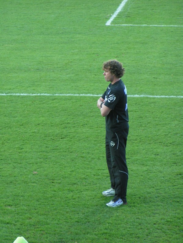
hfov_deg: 6.3
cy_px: 122
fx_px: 1664
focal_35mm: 236
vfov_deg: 8.4
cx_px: 92
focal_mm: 36.1
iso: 160
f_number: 3.5
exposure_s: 1/250
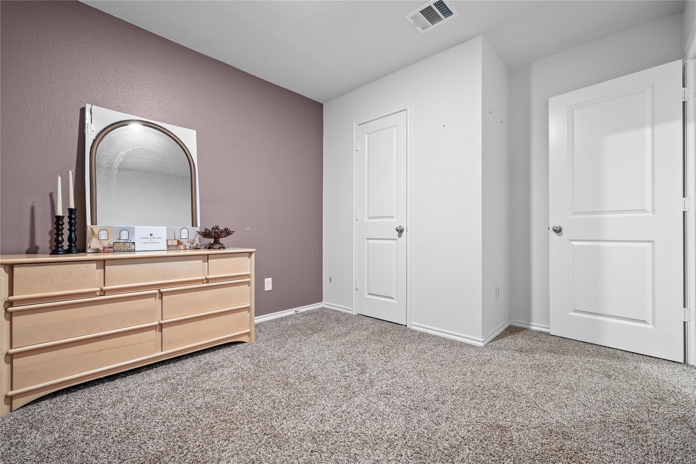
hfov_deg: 100.4
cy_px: 232
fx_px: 290
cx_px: 348
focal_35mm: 15
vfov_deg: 77.3
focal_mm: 10
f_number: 3.2
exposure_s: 1/2.5
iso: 160
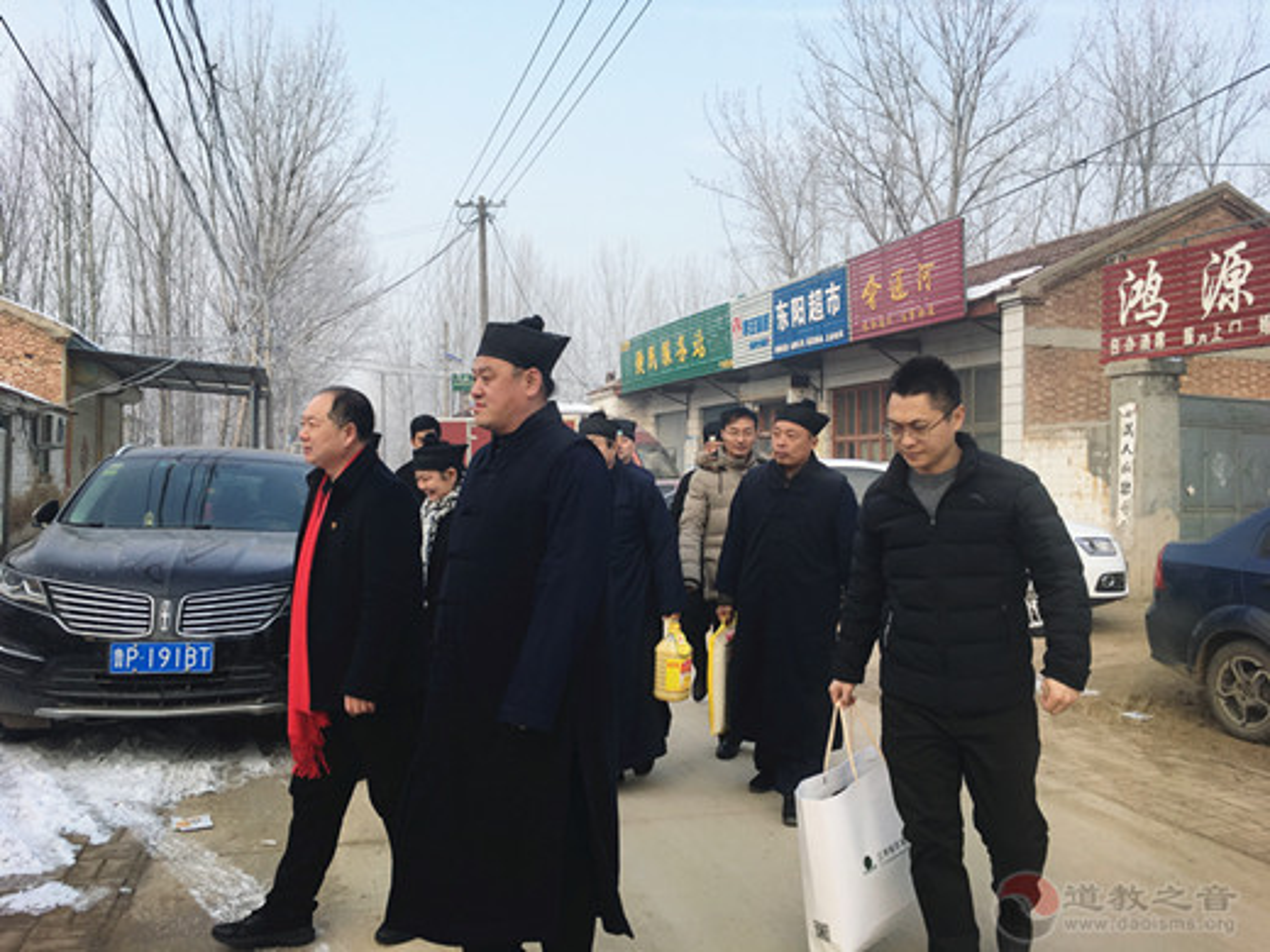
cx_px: 635
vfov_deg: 48.2
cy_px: 476
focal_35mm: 29
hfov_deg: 61.7
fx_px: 1064
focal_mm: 4.15
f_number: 2.2
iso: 25
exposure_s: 1/516
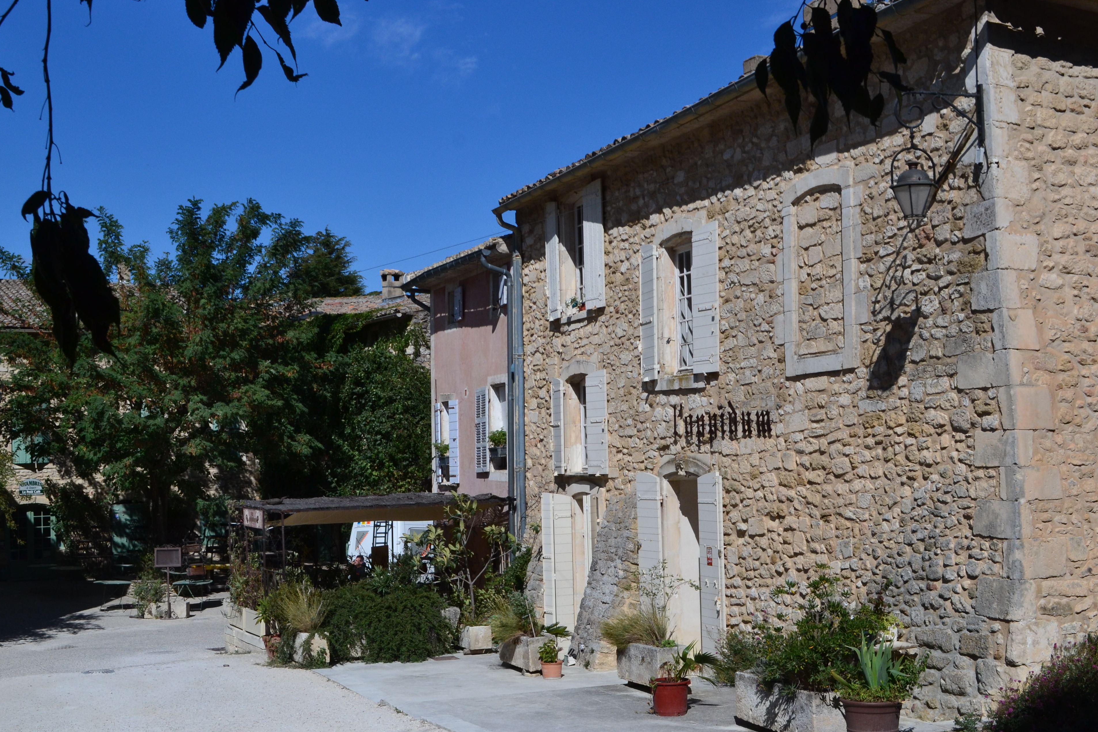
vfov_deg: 28.6
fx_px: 1433
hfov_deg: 41.9
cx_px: 520
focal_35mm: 47
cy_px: 397
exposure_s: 1/320
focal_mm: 26
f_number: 10
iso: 400
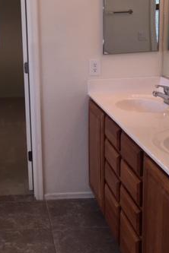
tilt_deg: -11.7
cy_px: 109
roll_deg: +1.8
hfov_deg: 22.6
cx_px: 5
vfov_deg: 34.4
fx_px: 408
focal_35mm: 58
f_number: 2.2
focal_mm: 4.15
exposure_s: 1/218
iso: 40
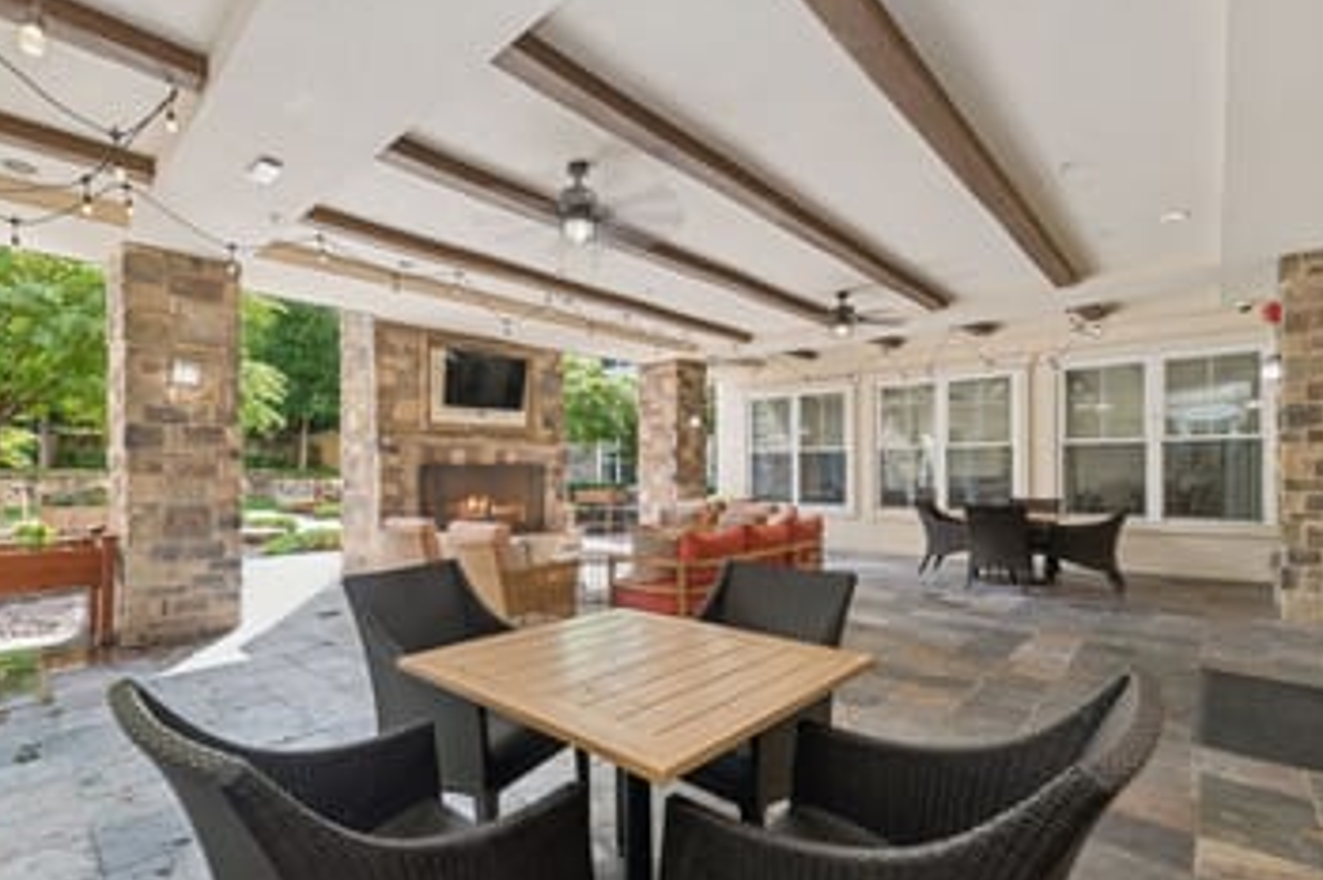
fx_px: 588
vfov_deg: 73.5
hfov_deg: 96.3
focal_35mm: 16
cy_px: 483
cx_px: 586
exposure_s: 1/25
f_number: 8
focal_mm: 14
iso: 200
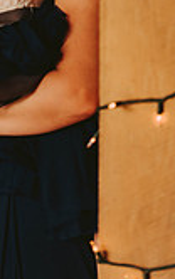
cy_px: -30
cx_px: 24
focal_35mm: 193
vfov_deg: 10.7
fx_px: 1470
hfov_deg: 6.8
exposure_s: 1/400
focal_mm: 70
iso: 400
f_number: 2.8
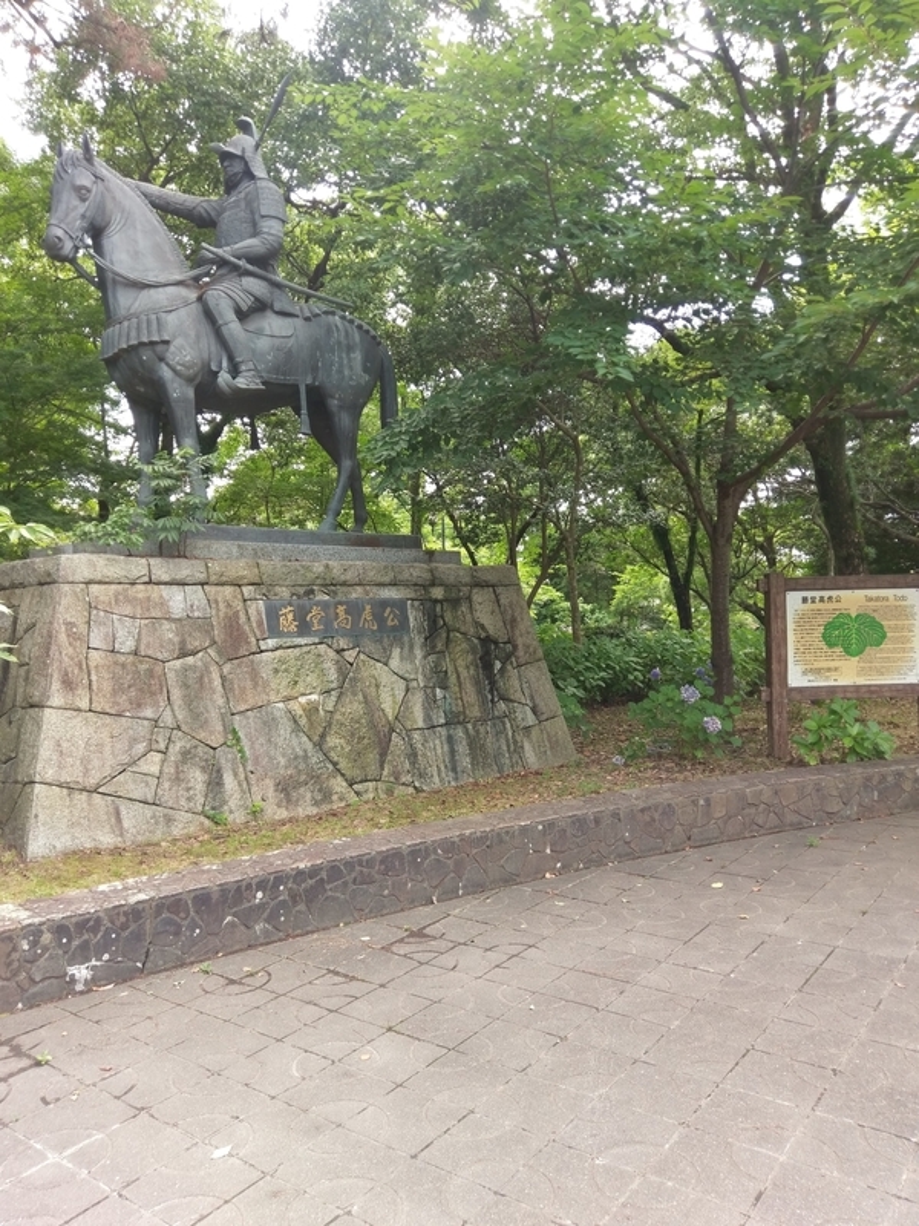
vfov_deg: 67.3
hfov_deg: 53.1
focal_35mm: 26
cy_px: 613
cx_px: 460
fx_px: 920
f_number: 1.8
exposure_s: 1/206
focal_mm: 4.58
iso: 100
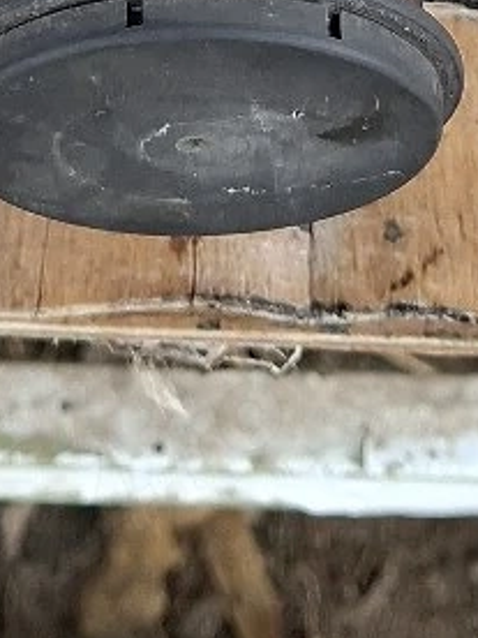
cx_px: 187
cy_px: -547
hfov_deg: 13.3
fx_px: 2044
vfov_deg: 15.1
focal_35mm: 111
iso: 50
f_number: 1.8
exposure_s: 1/130
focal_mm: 5.54
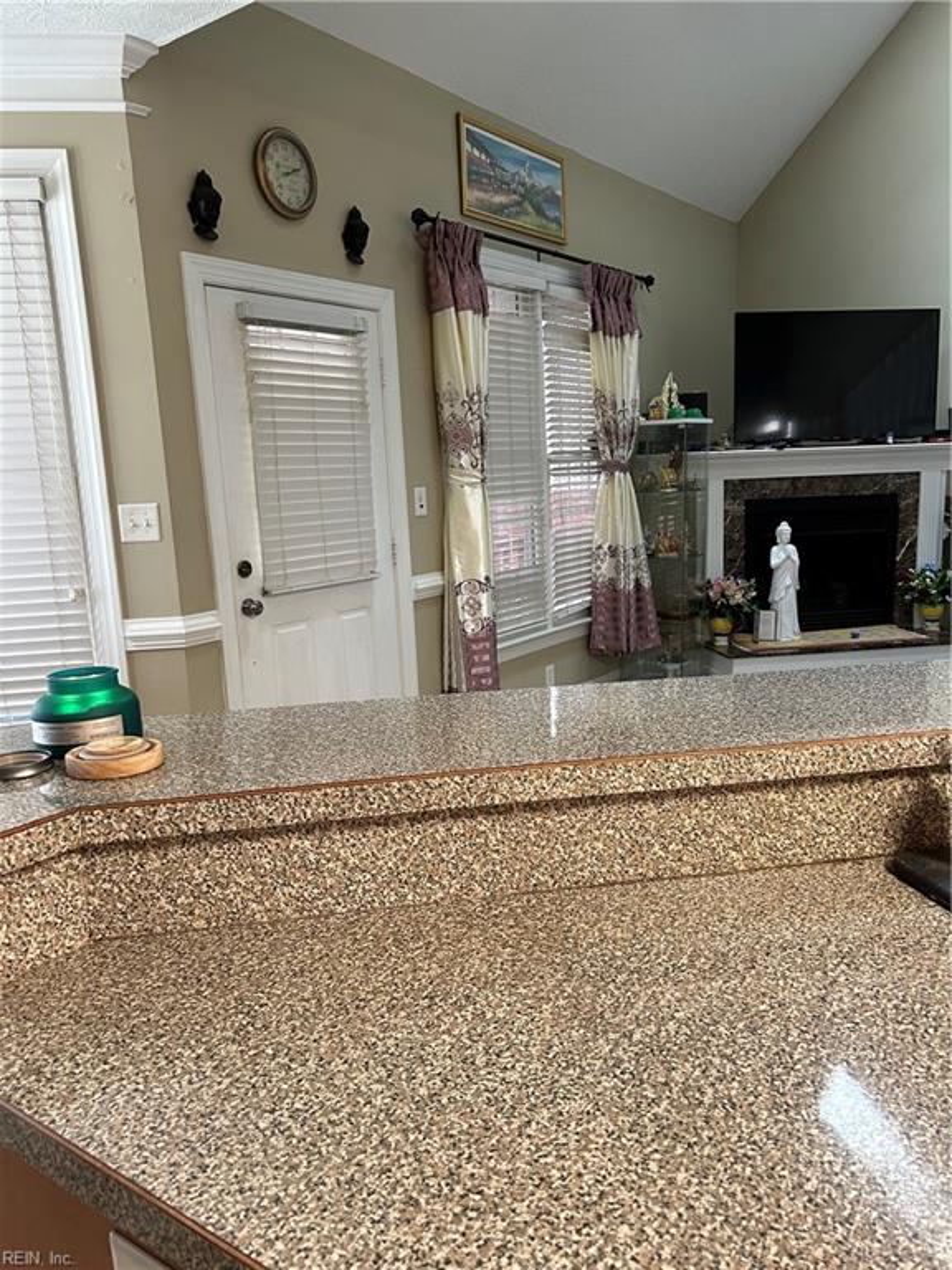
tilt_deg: -10.4
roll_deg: +2.7
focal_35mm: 26
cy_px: 635
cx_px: 476
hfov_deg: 53.1
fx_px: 953
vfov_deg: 67.3
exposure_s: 1/60
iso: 200
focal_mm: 5.7
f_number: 1.5
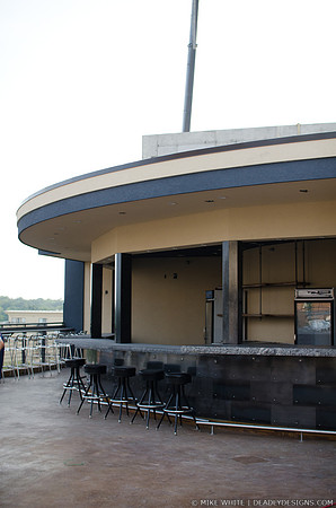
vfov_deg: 43.7
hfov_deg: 29.7
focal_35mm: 45
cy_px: 254
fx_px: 633
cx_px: 168
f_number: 3.2
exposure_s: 1/2000
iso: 320
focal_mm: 30
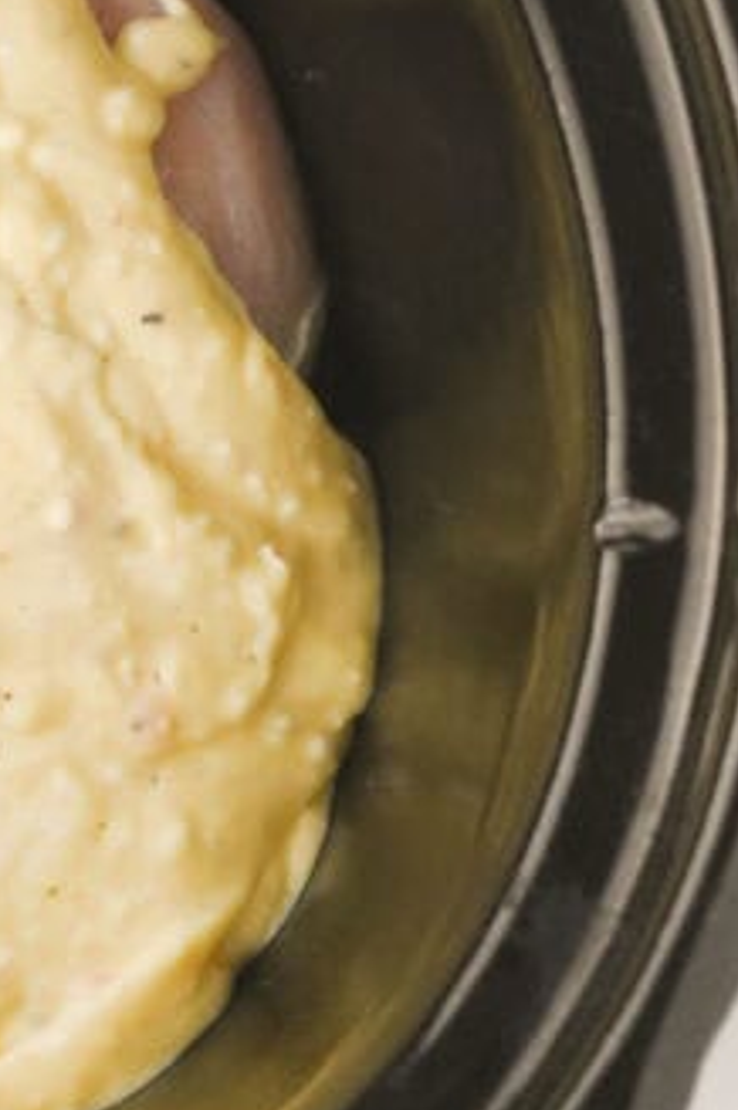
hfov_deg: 8.6
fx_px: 4807
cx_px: -350
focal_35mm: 156
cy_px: 254
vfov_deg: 13.1
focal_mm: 50
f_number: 5
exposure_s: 1/160
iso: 640
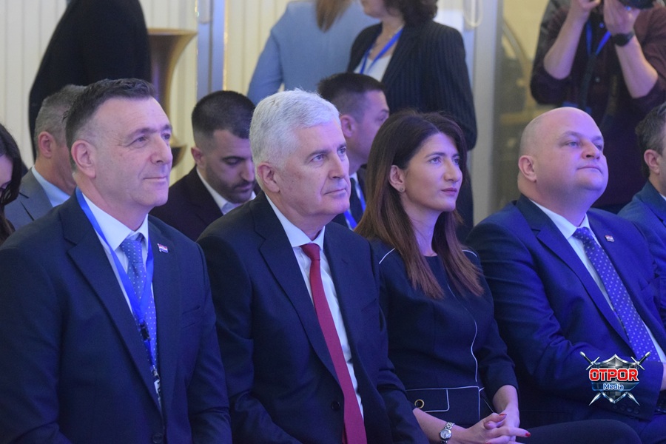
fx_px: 3052
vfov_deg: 8.3
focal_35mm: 165
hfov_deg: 12.5
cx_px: 333
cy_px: 222
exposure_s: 1/160
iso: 6400
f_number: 4.5
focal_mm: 110
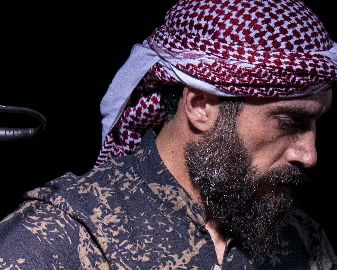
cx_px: 292
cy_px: 361
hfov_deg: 10.7
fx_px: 1795
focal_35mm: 180
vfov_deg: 8.5
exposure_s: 1/400
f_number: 5.6
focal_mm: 48
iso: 4000
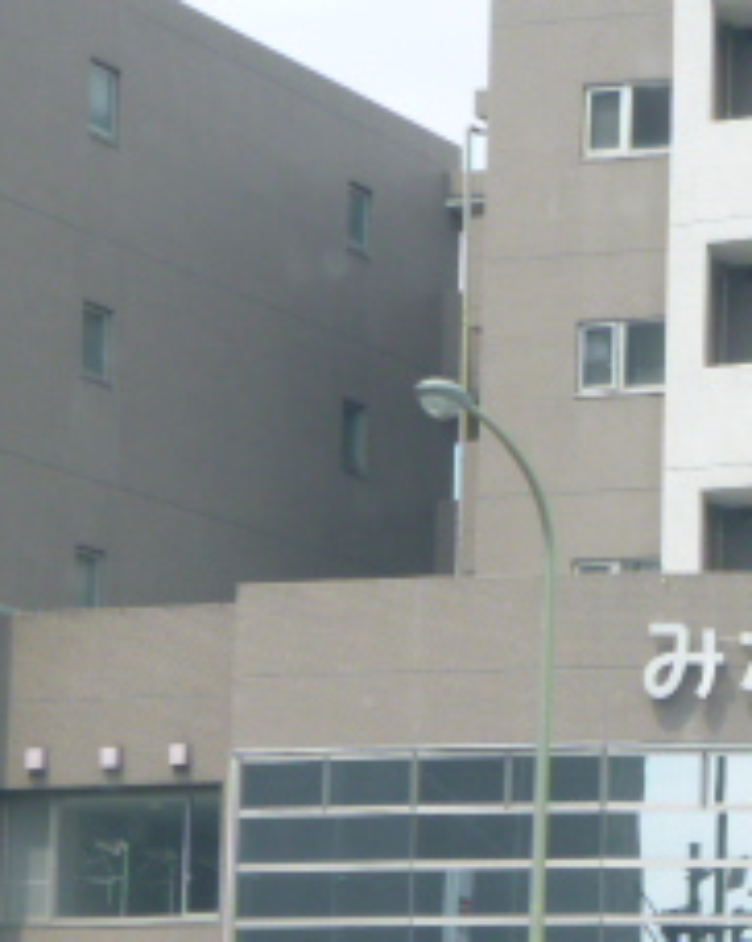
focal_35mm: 170
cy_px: 690
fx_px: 4736
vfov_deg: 11.3
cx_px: 1165
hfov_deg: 8.8
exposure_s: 1/160
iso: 100
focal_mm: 11.1
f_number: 5.3
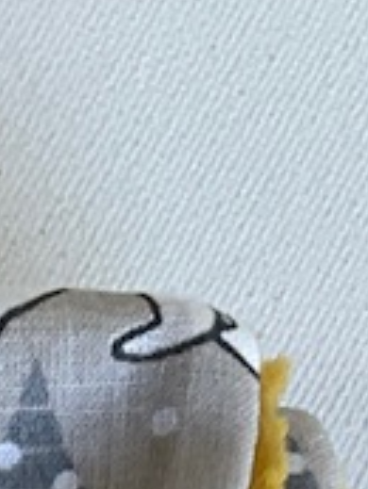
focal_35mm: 214
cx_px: -311
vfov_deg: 7.7
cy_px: 1597
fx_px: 3030
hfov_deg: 6.8
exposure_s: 1/122
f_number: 1.8
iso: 40
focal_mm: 3
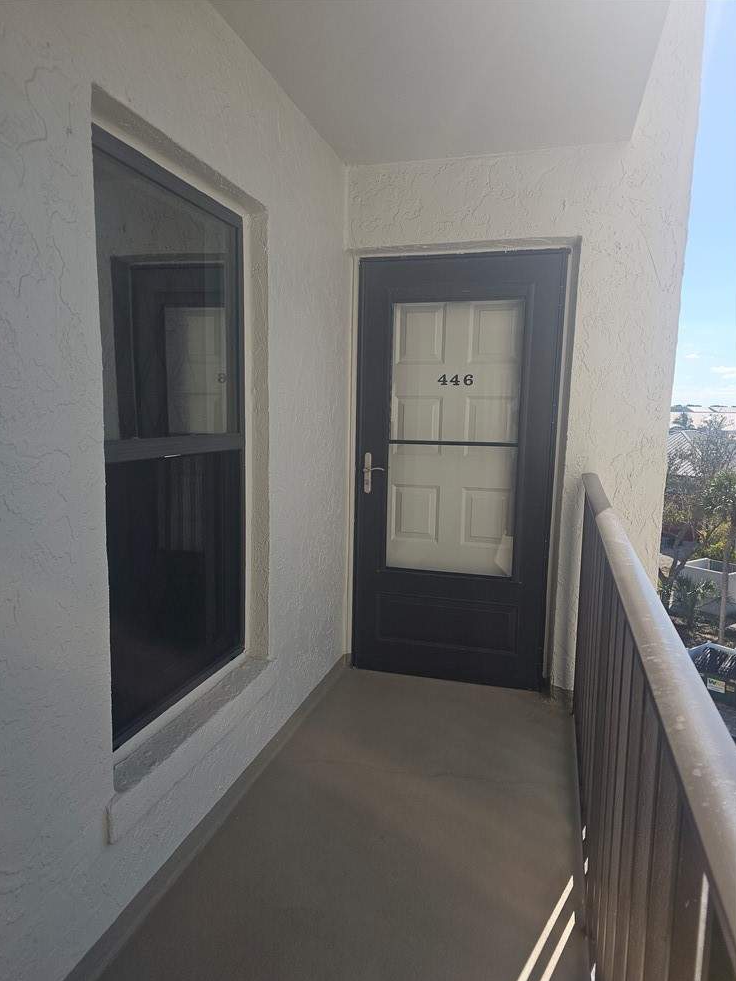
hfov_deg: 56.8
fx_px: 680
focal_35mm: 24
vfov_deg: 71.6
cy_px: 510
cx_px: 358
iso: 10
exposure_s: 1/523
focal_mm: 6.3
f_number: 1.7
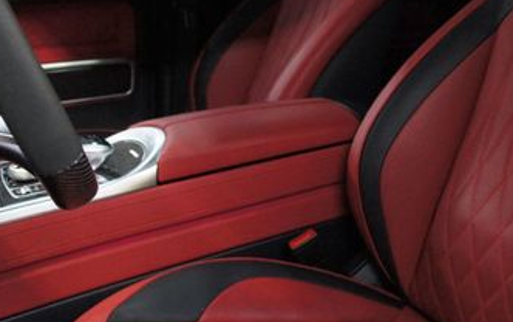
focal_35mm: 53
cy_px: 43
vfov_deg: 23.9
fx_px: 741
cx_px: 453
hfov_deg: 36.1
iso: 1600
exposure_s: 1/60
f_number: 3.5
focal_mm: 18
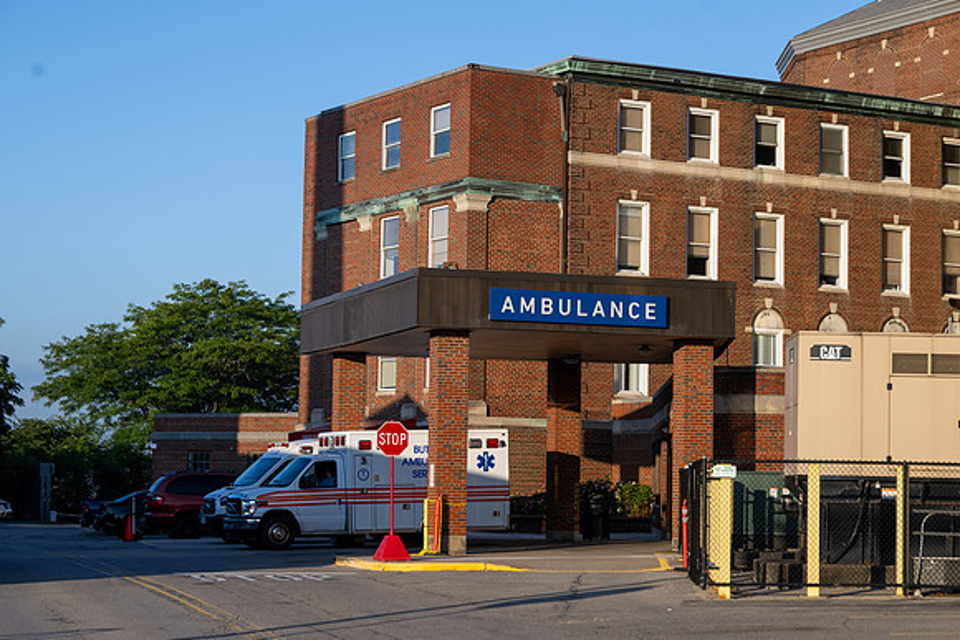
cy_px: 320
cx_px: 480
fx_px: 2267
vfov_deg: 16.1
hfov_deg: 23.9
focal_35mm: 85
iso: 200
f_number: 5.6
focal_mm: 85
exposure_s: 1/640
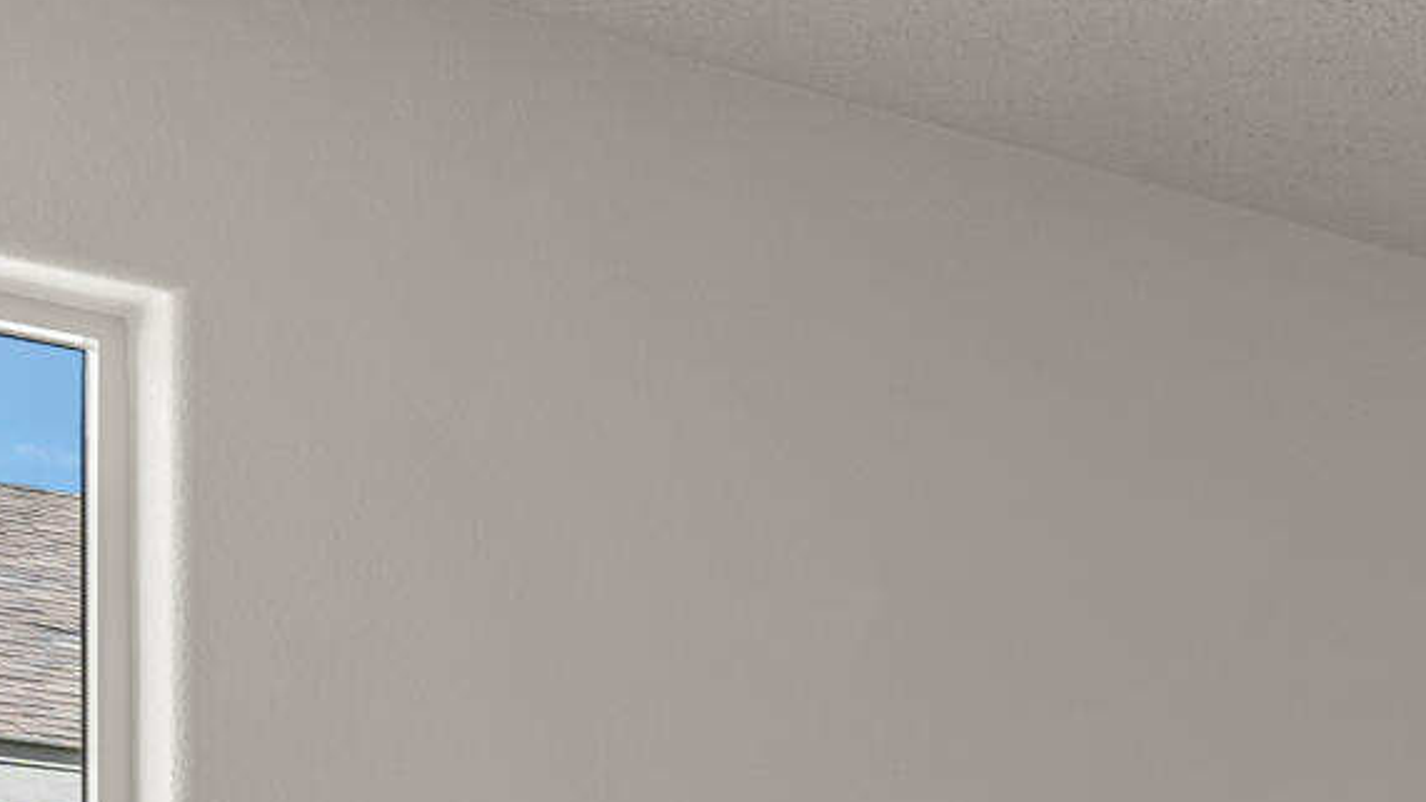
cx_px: 2377
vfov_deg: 11.4
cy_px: 1439
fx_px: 3743
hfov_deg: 18.2
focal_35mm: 99
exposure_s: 1/6
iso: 160
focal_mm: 18
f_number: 9
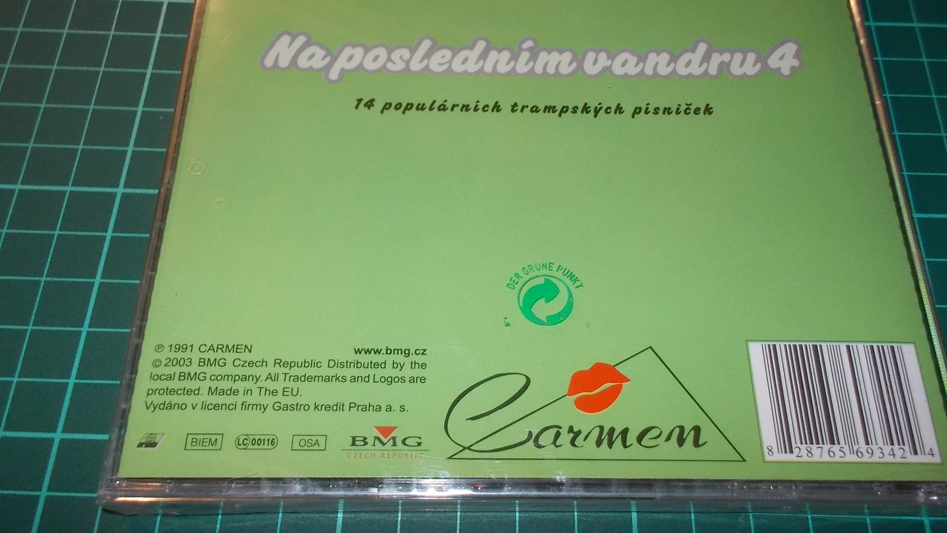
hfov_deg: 59.5
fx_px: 829
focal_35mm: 33
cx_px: 494
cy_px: 252
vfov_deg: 35.6
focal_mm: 4.1
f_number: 3.3
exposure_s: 1/30
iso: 200
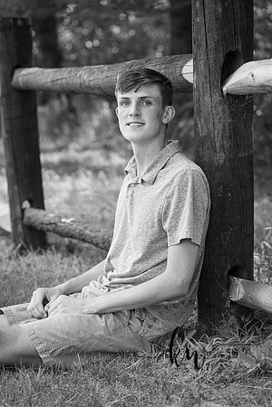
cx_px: 136
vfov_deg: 14.7
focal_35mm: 140
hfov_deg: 9.8
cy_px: 204
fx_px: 1587
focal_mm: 140
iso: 400
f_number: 5.6
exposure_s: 1/200
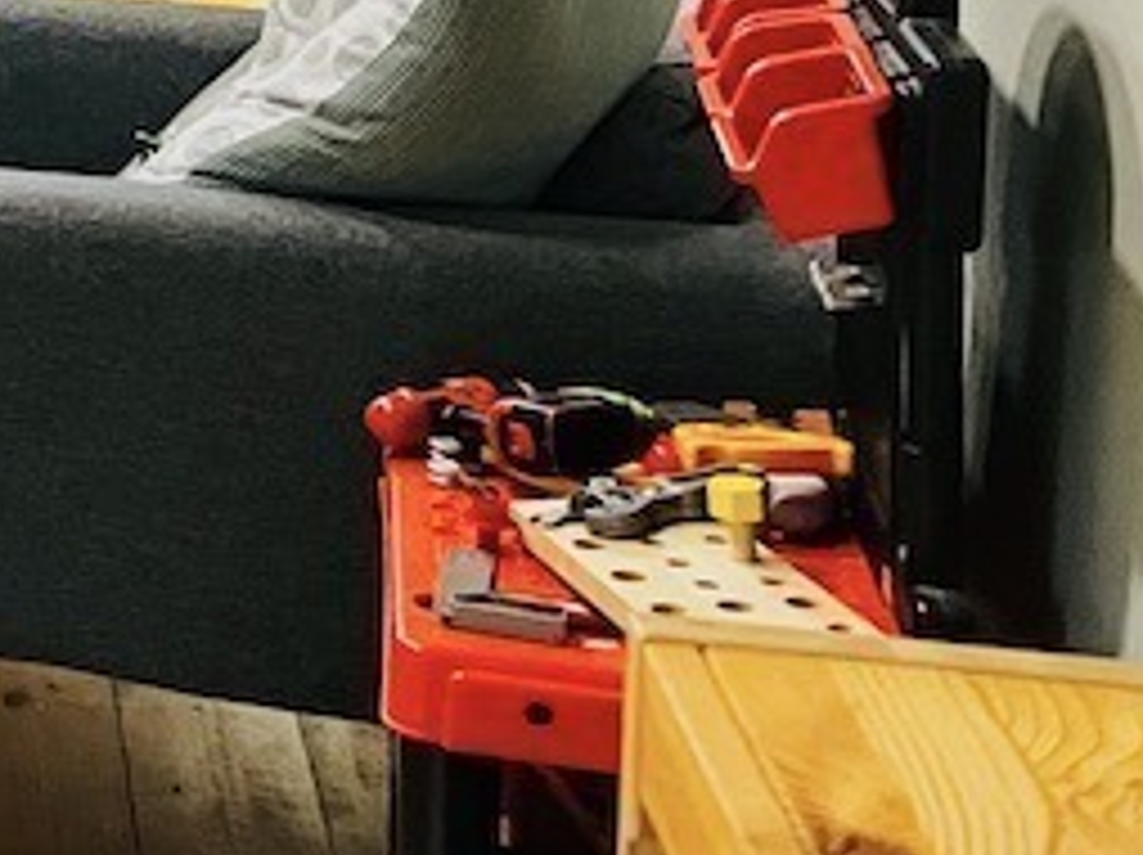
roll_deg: +1.6
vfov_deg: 13.1
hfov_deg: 15.4
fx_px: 3464
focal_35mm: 105
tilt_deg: -6.2
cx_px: -1062
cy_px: -540
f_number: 1.5
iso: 250
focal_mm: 5.7
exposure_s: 1/60
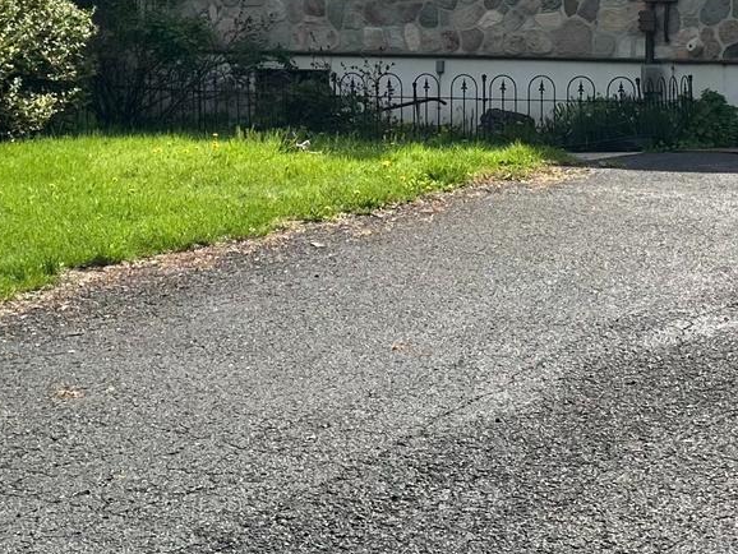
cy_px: 10
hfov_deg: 22.9
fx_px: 1813
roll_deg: -1.7
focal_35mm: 85
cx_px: 474
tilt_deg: +1.6
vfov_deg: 17.0
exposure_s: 1/2591
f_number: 1.78
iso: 80
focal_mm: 6.86
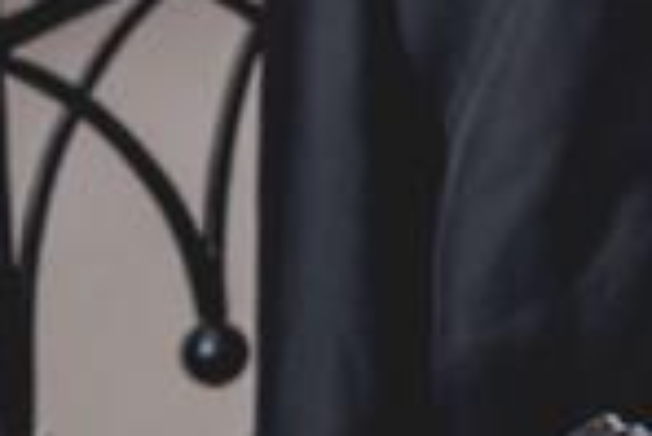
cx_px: 1379
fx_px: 6925
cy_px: -170
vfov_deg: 3.6
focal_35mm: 382
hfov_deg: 5.3
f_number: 4.5
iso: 125
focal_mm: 70
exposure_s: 1/160
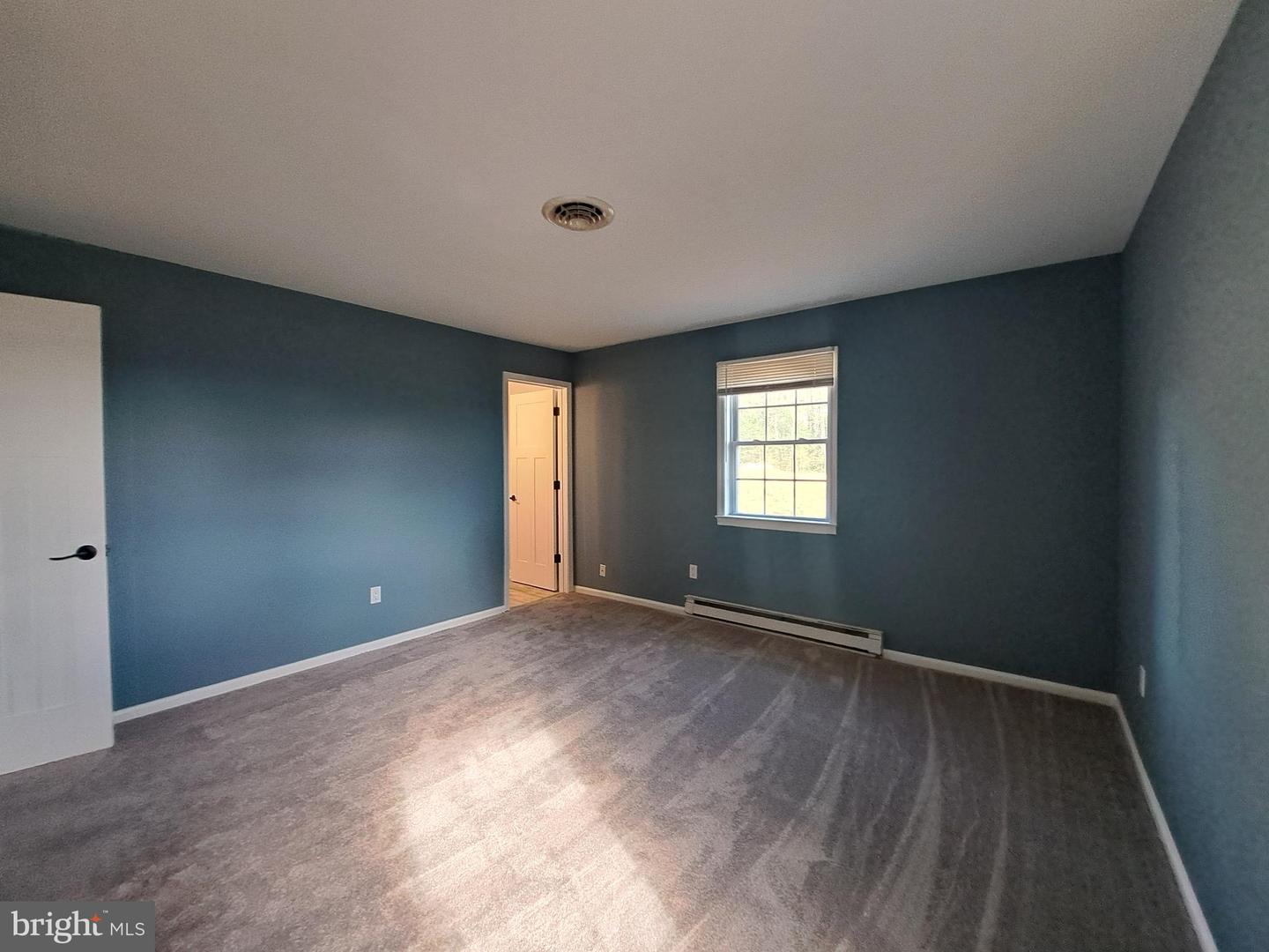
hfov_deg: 106.2
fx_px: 477
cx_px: 634
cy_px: 476
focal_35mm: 13
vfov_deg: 89.9
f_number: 2.2
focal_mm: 1.74
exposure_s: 1/40
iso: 80
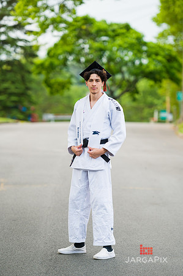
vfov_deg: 13.3
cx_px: 92
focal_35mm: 155
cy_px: 138
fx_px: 1185
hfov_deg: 8.8
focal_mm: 155
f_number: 3.2
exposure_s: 1/800
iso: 200
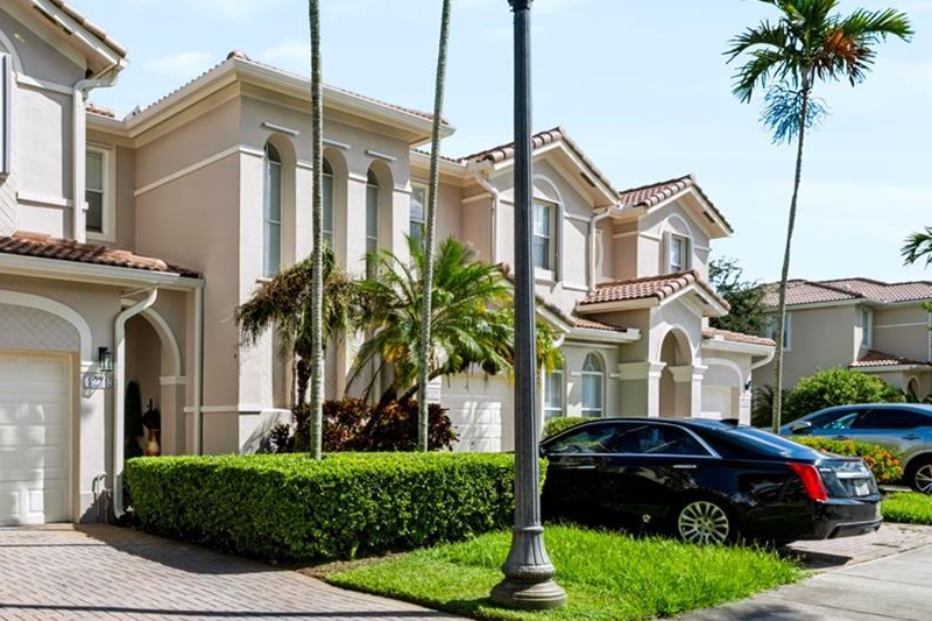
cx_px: 235
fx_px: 828
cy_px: 436
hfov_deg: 55.9
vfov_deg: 40.3
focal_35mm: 32
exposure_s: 1/250
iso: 100
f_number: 9
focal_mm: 16
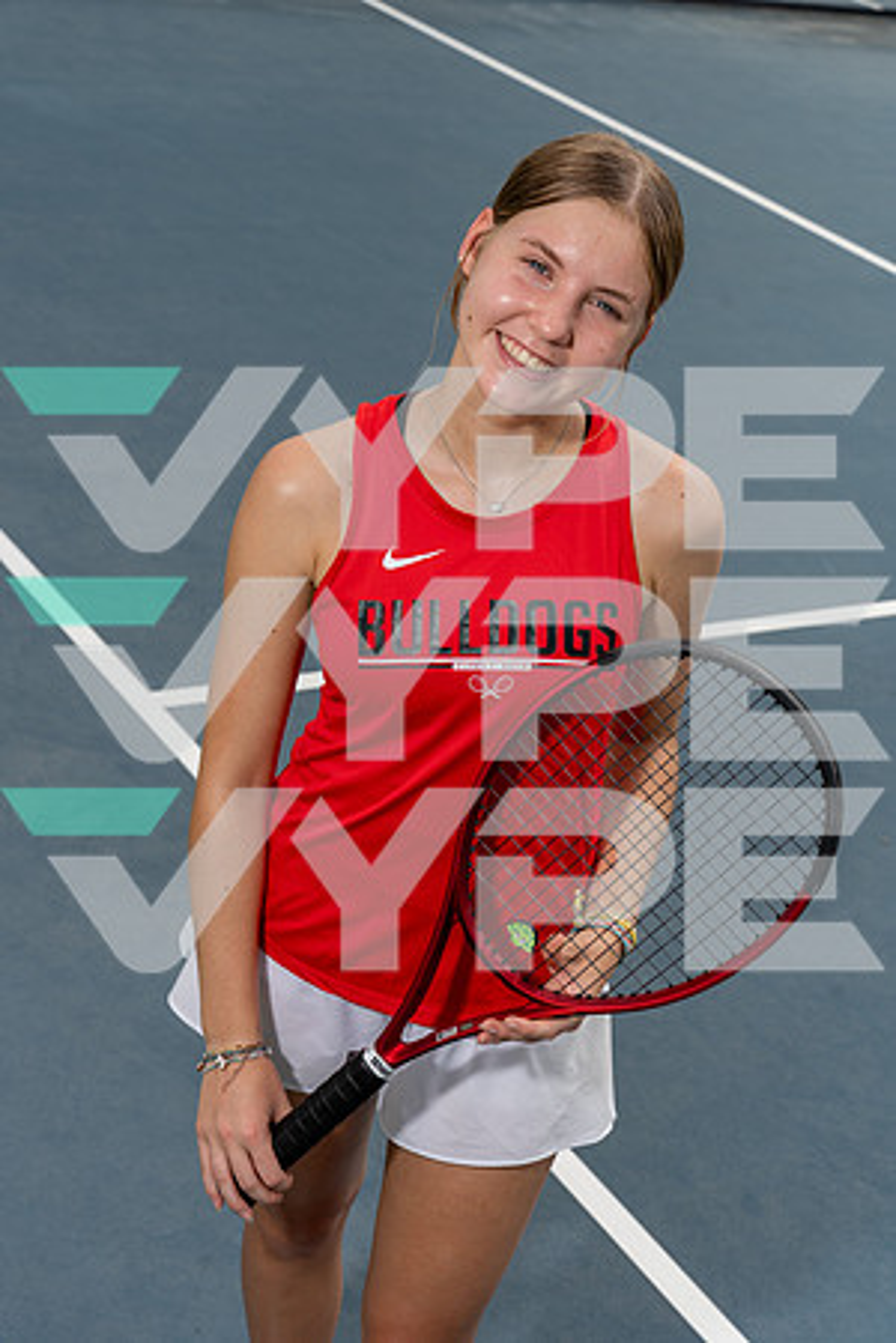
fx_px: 2165
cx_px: 448
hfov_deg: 23.4
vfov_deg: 34.5
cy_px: 672
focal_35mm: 58
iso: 100
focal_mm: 58
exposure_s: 1/250
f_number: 8
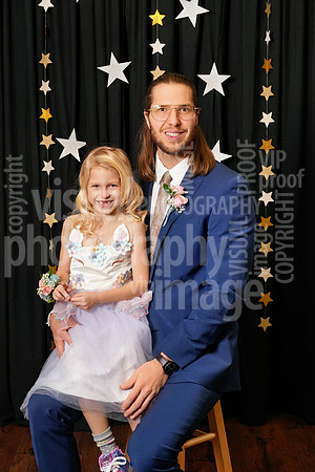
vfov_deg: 28.1
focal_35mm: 72
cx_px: 158
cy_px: 236
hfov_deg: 18.9
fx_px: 945
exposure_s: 1/125
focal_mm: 48
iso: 800
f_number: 8
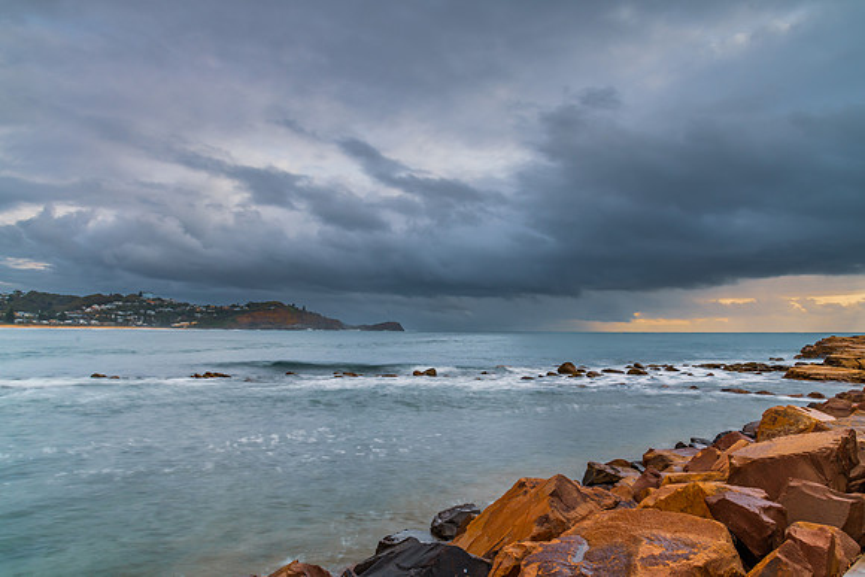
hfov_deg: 71.4
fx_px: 602
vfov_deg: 51.2
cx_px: 432
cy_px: 288
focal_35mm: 25
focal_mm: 24
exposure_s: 1.6
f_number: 9
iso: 100
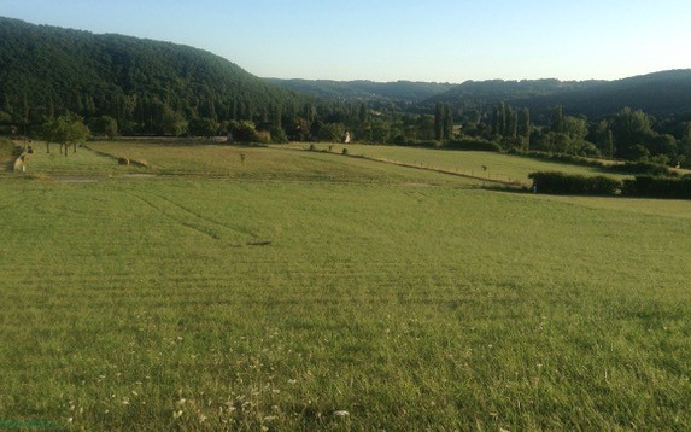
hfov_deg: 50.4
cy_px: 179
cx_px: 328
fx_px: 734
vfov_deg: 32.7
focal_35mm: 39
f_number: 2.4
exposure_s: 1/706
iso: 32
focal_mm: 3.3
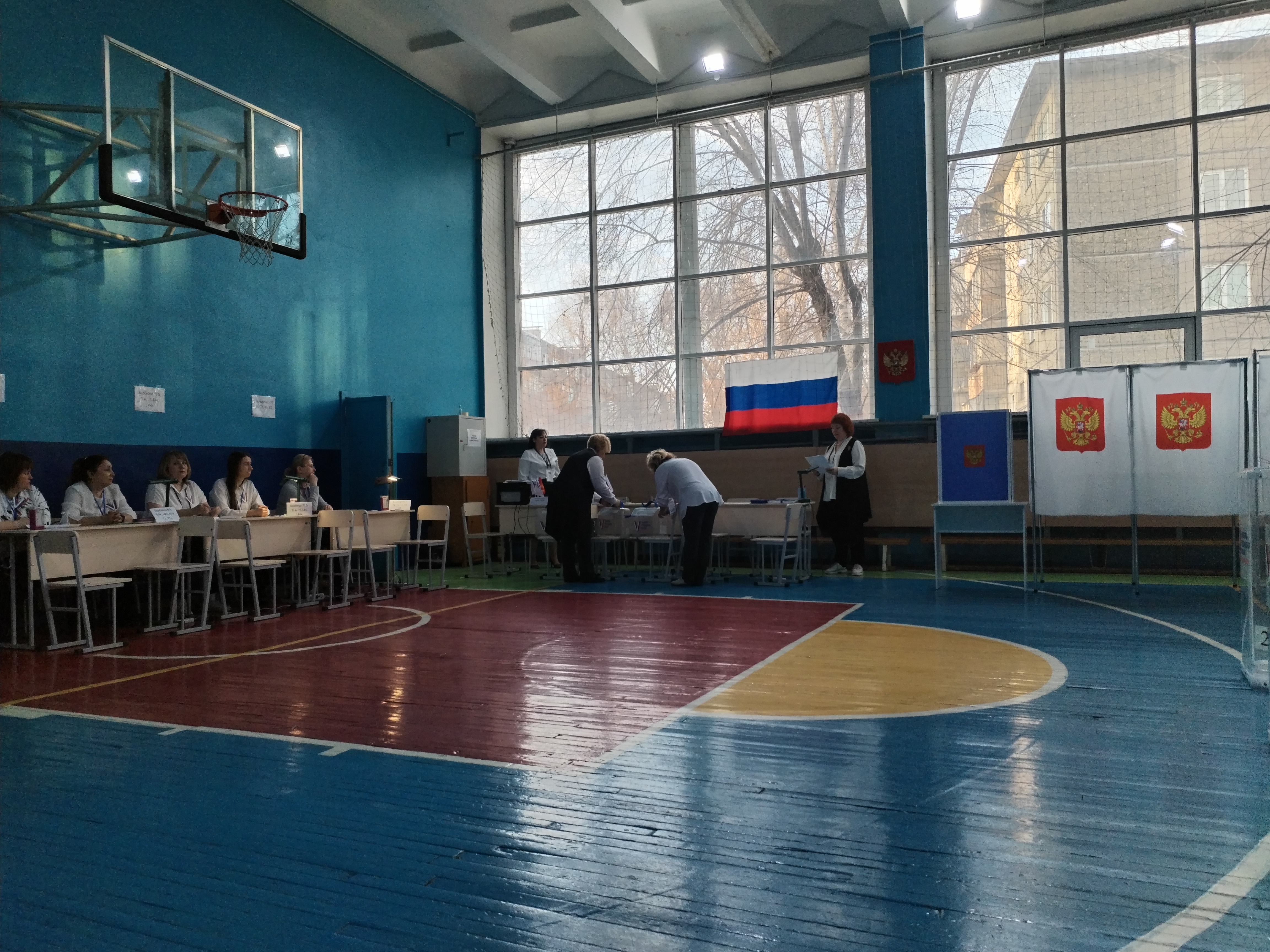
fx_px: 1064
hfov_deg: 61.7
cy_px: 476
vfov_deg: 48.2
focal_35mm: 29
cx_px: 635
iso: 176
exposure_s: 1/100
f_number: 1.8
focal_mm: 4.75
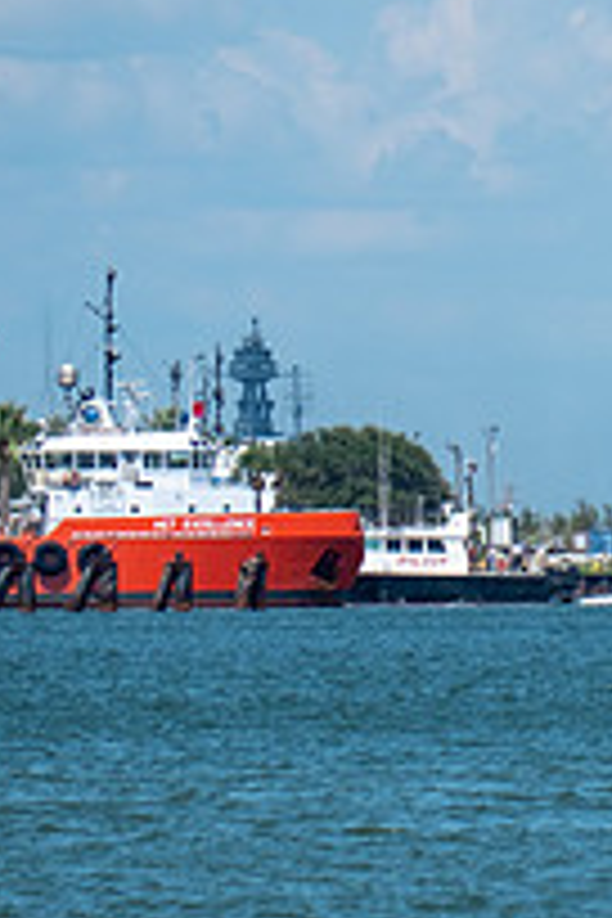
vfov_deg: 2.4
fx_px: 21801
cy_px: 511
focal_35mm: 855
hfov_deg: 1.6
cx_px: 1134
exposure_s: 1/1600
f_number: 5.6
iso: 200
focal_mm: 200
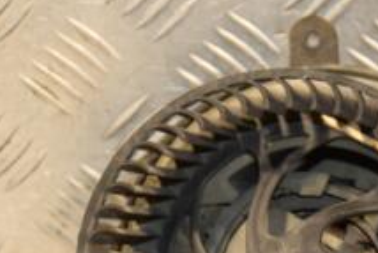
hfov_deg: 7.4
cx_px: 352
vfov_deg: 5.0
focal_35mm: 277
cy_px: 285
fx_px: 2910
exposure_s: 1/125
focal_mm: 66
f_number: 5.3
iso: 800
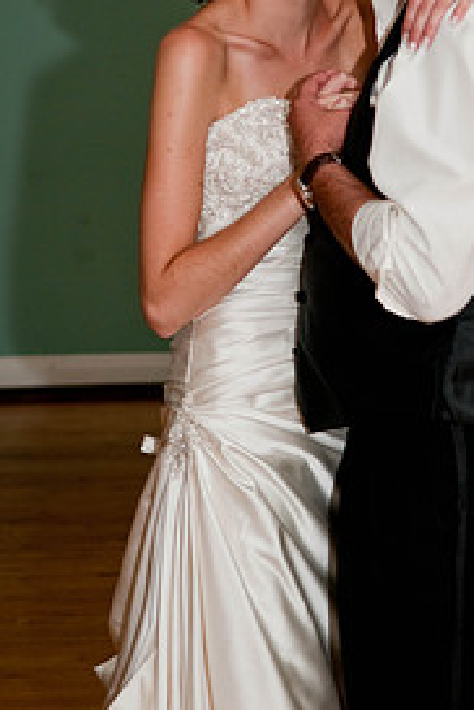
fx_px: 2682
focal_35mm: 136
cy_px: 226
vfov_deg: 15.1
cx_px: 306
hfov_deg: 10.1
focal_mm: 55
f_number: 3.2
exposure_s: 1/100
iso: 200
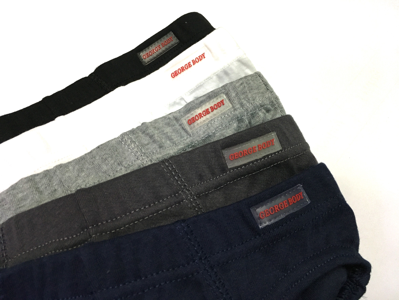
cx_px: 200
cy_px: 150
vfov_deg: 48.2
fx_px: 334
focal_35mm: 29
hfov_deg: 61.7
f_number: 2.2
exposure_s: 1/30
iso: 160
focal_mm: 4.15
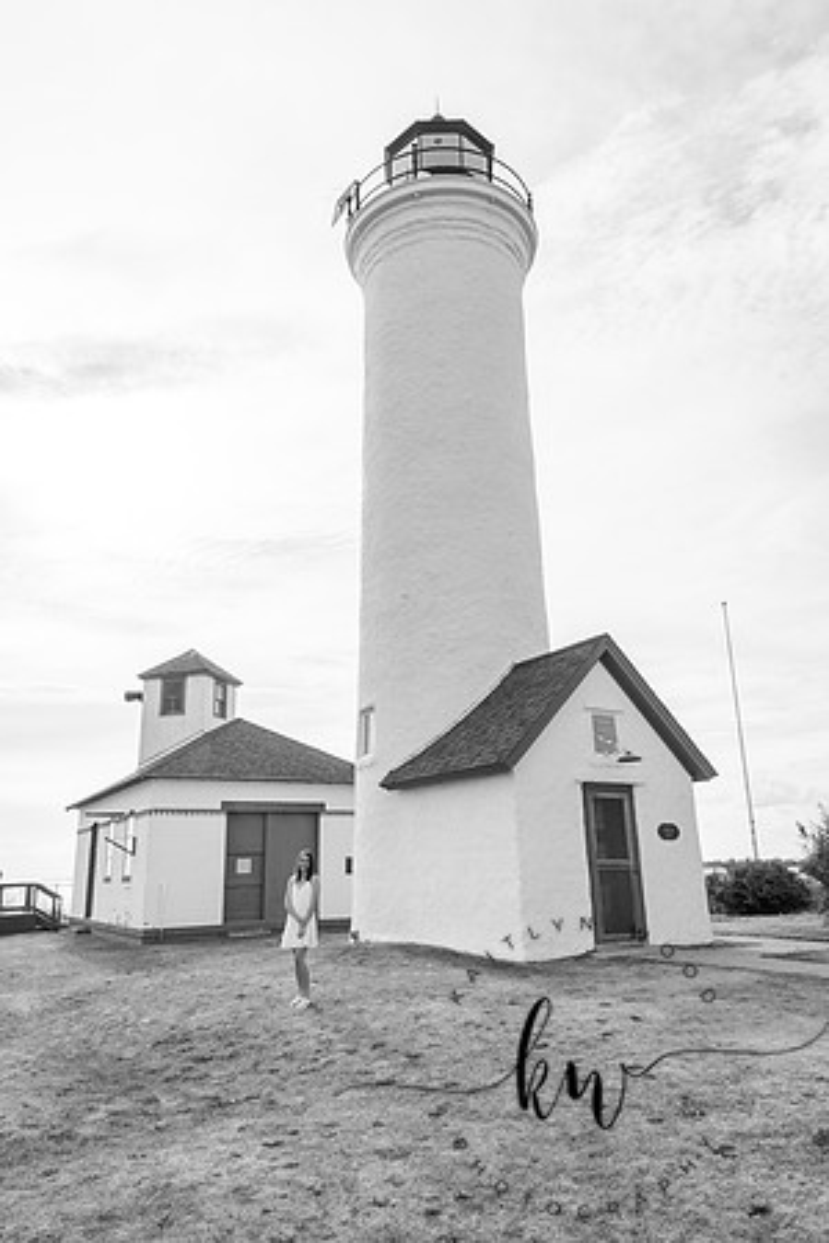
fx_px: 829
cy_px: 622
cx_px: 414
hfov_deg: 53.1
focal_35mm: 24
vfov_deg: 73.7
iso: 400
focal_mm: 24
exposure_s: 1/250
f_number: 14
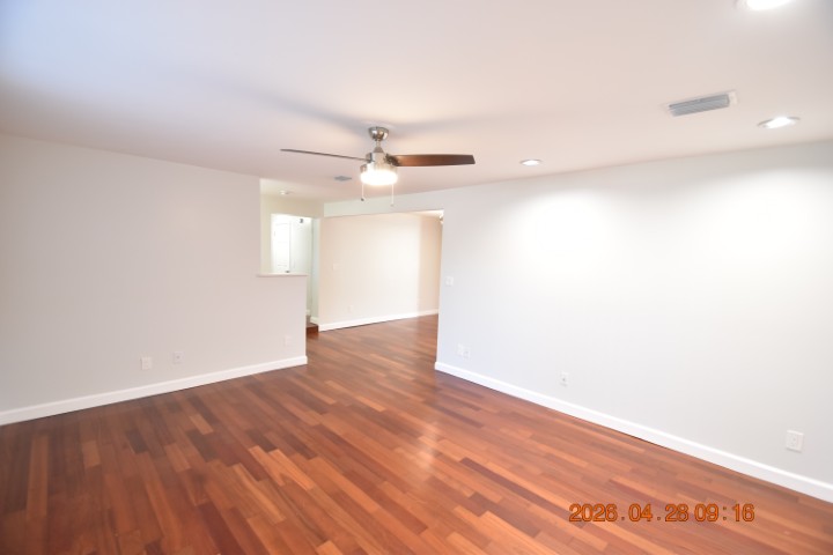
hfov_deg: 100.4
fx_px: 347
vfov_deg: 77.3
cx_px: 416
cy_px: 278
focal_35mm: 15
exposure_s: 1/20
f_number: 3.5
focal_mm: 10
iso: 800
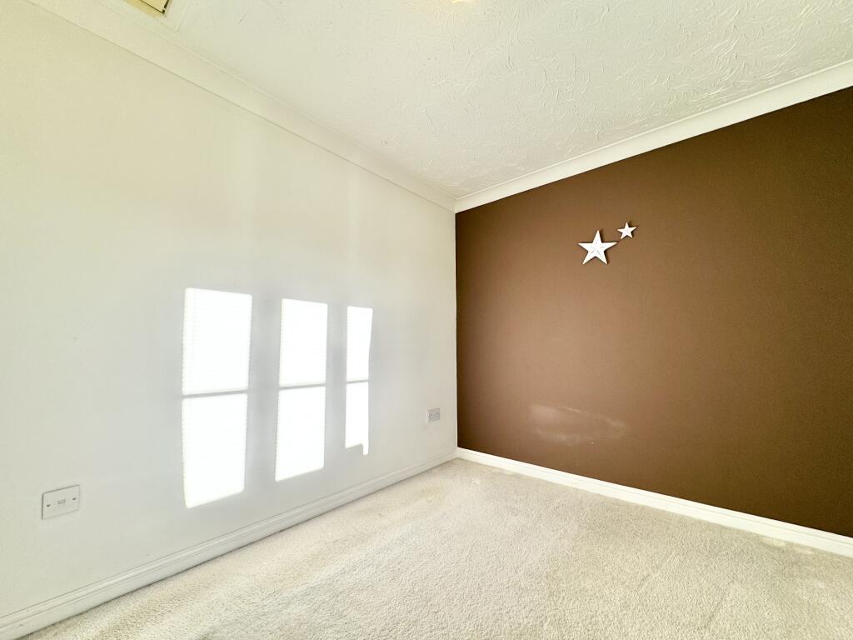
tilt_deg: +5.8
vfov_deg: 85.7
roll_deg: +0.7
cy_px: 320
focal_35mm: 14
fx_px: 345
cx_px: 426
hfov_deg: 102.1
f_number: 2.2
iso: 40
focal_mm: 2.22
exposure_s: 1/327
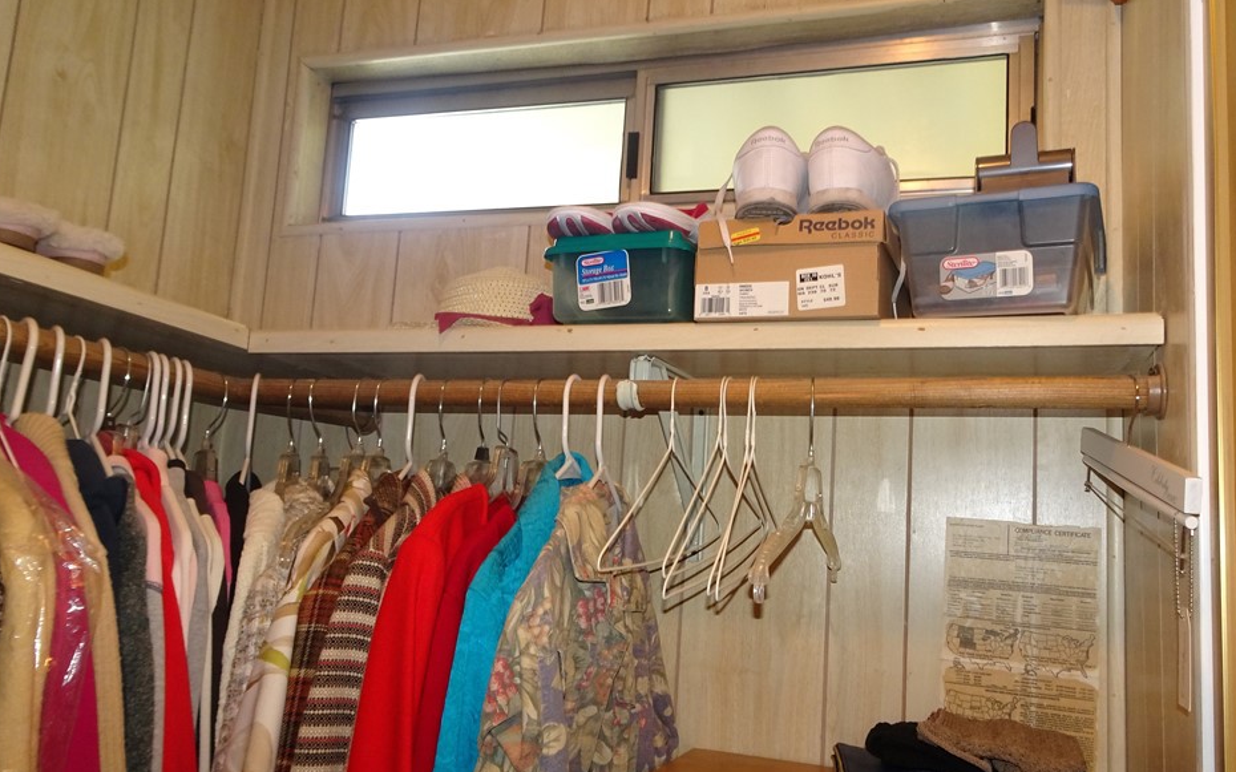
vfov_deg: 44.5
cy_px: 396
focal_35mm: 28
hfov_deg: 66.4
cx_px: 669
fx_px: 943
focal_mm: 4.1
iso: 200
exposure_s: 1/30
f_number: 3.5
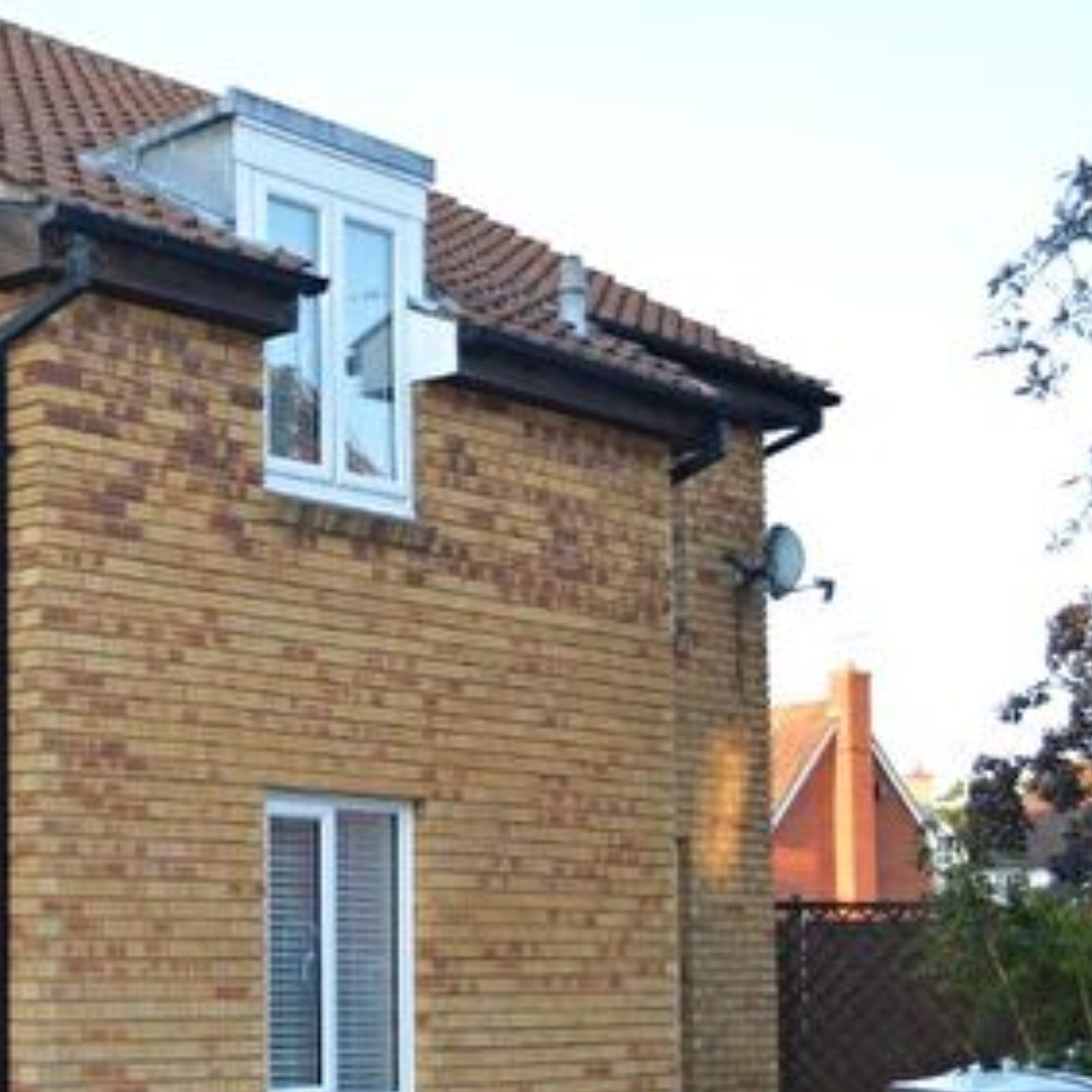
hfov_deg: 26.5
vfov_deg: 29.8
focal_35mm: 57
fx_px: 2034
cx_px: -236
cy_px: 743
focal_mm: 18
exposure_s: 1/125
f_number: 4
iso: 180
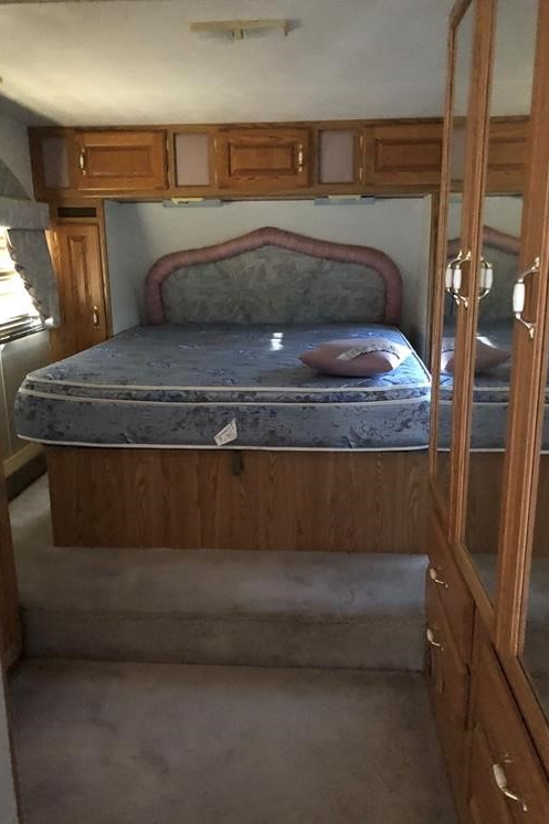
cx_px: 260
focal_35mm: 30
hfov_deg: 43.6
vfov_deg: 61.9
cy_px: 421
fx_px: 687
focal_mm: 4
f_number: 1.8
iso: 250
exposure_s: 1/4
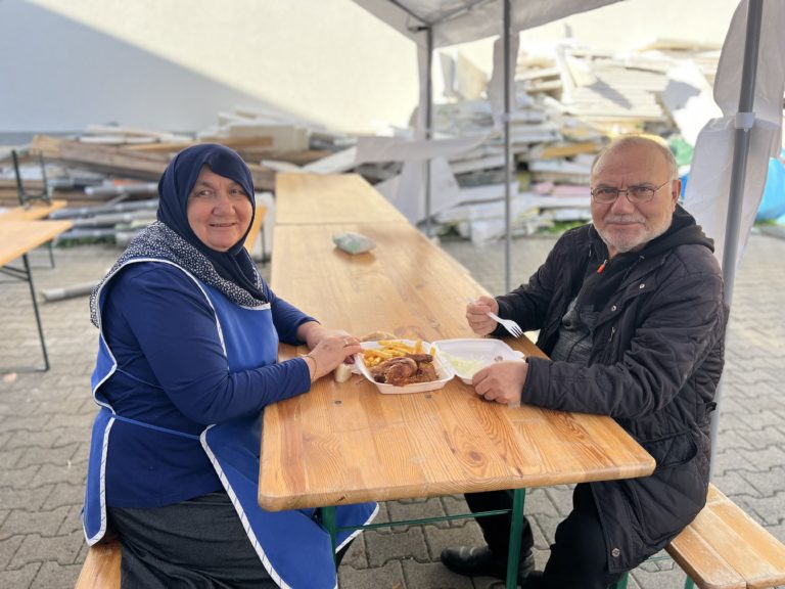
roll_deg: -0.4
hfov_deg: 67.3
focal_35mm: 26
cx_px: 392
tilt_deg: -17.7
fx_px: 590
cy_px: 294
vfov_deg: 53.1
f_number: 1.5
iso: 50
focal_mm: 5.7
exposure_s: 1/775
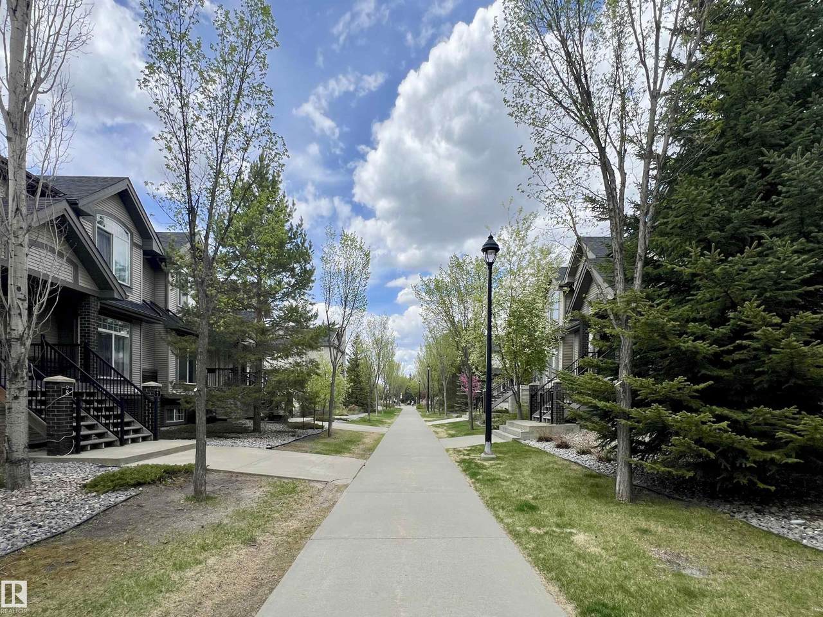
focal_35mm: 13
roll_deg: -0.5
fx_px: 309
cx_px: 412
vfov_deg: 89.9
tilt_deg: +12.7
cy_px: 308
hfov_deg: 106.2
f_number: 1.8
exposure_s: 1/1727
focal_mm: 1.57
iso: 32
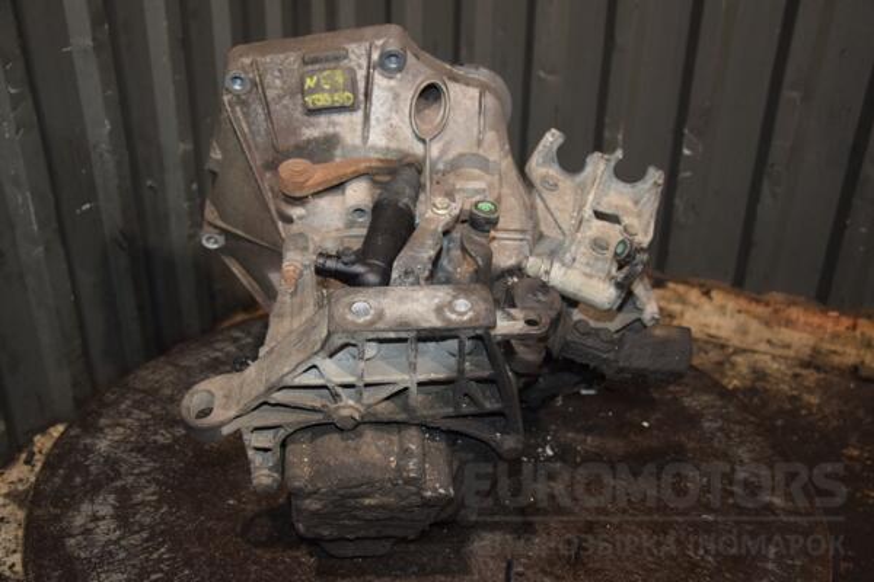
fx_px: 874
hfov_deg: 53.1
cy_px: 291
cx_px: 437
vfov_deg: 36.9
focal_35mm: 36
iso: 800
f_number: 5
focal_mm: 24
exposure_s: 1/60
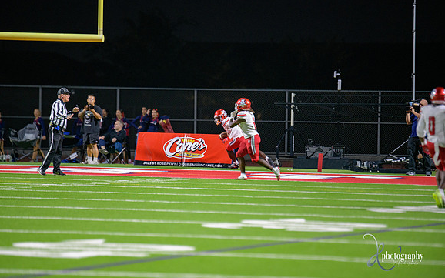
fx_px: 3722
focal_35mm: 307
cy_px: 141
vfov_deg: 4.3
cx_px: 222
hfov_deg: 6.8
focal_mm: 300
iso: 2000
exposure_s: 1/250
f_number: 2.8
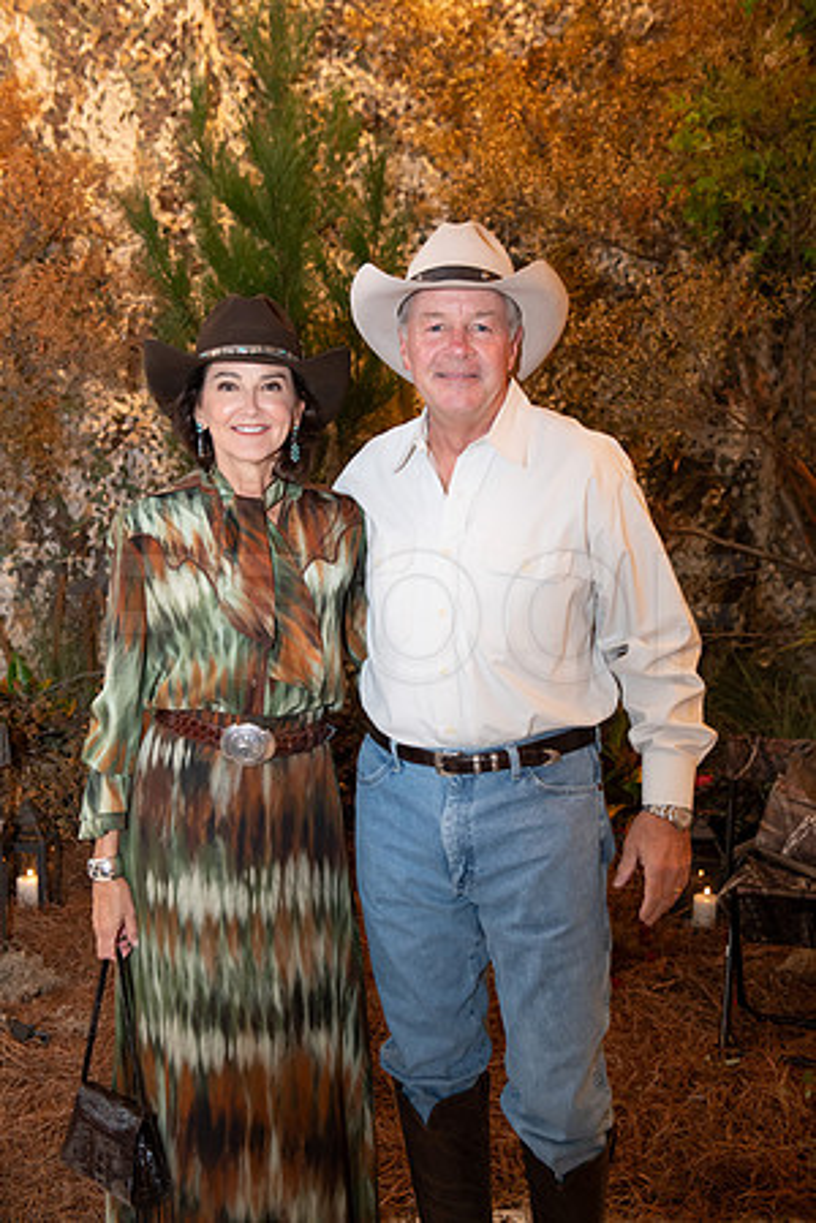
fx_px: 1496
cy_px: 612
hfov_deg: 30.5
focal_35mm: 44
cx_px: 408
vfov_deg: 44.5
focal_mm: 44
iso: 3200
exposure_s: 1/100
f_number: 5
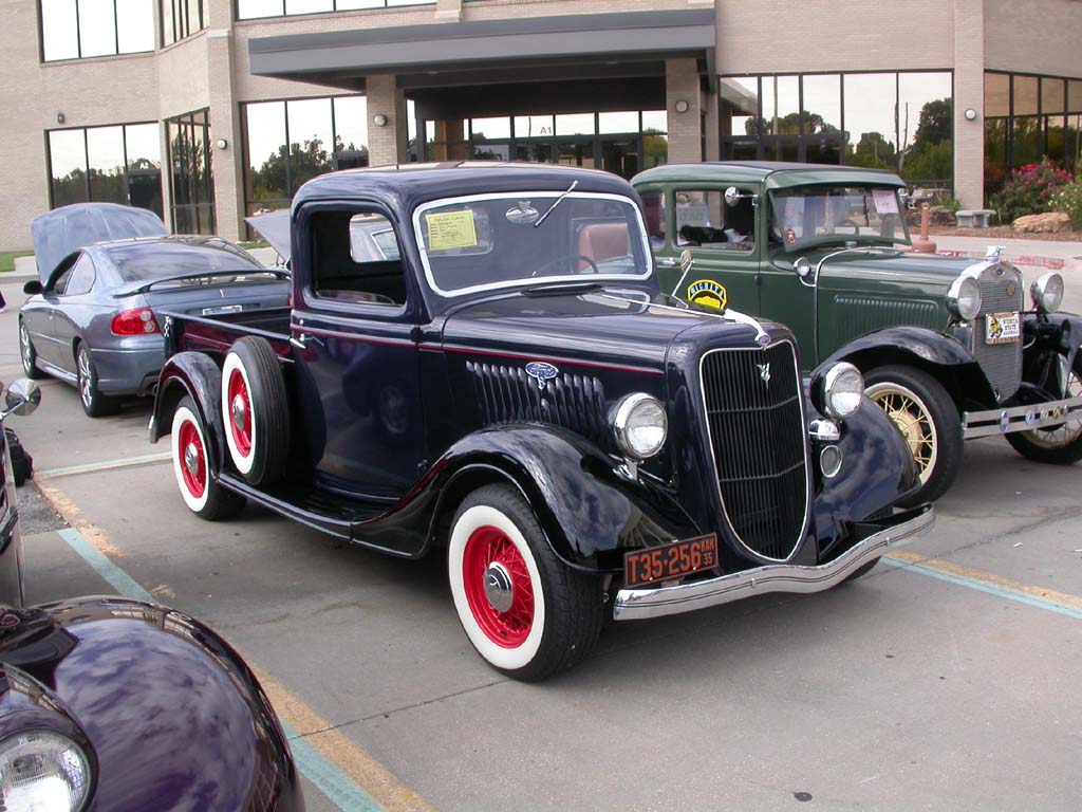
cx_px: 541
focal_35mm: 38
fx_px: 1188
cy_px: 406
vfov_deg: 37.7
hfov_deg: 49.0
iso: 100
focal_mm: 7.85
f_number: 6
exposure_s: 1/192
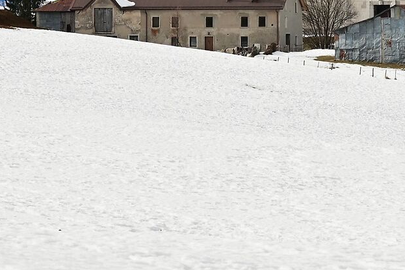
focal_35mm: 354
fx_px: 3984
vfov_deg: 3.9
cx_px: 553
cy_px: -26
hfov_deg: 5.8
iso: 200
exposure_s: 1/400
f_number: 11
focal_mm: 92
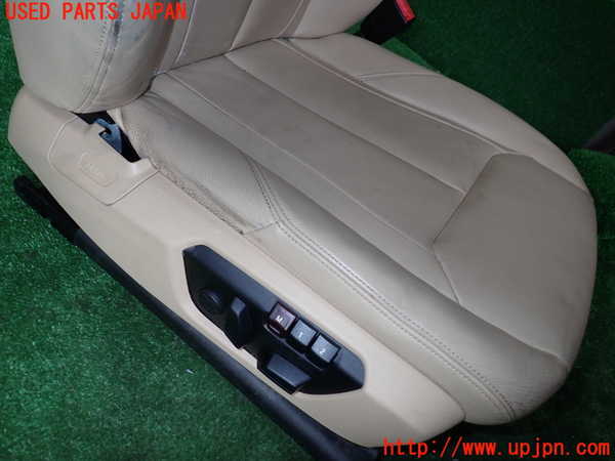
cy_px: 230
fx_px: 444
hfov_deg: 69.4
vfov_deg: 54.9
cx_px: 308
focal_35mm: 25
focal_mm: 4.5
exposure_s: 1/30
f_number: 5.6
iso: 160
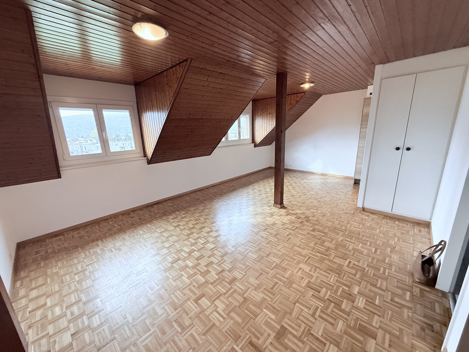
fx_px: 190
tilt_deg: -14.9
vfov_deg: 85.7
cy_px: 176
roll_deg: +2.5
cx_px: 234
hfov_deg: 102.1
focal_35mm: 14
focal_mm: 2.22
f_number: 2.2
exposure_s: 1/50
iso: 250
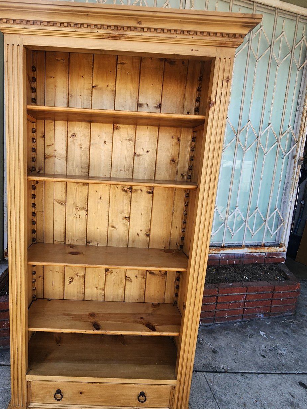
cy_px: 199
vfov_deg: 91.0
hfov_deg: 73.4
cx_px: 114
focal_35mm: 17
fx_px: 201
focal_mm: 2.2
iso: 50
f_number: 2.2
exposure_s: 1/348
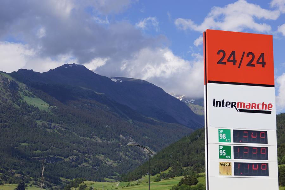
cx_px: 142
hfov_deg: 24.6
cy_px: 95
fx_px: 653
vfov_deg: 16.6
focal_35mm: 82
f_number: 13
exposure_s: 1/200
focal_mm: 55
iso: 100
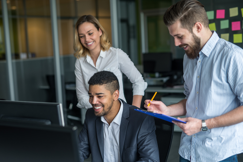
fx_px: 412
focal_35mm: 61
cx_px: 101
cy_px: 96
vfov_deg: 22.2
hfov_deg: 32.8
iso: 100
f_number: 2
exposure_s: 1/200
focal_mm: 50
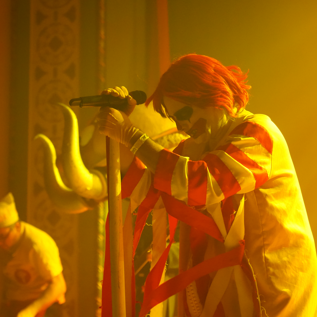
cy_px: 158
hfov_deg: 14.6
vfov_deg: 14.7
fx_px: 1233
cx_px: 130
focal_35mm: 119
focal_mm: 93
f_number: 4
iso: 10000
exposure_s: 1/160
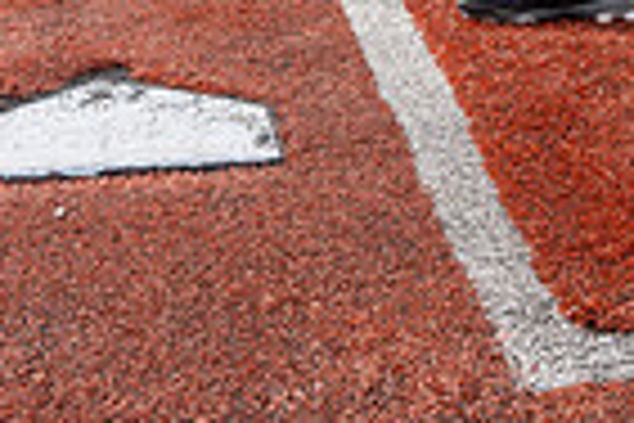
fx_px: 1972
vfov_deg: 10.9
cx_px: 544
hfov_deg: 18.0
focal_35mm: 112
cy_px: -482
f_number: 8
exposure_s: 1/250
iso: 100
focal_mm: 35
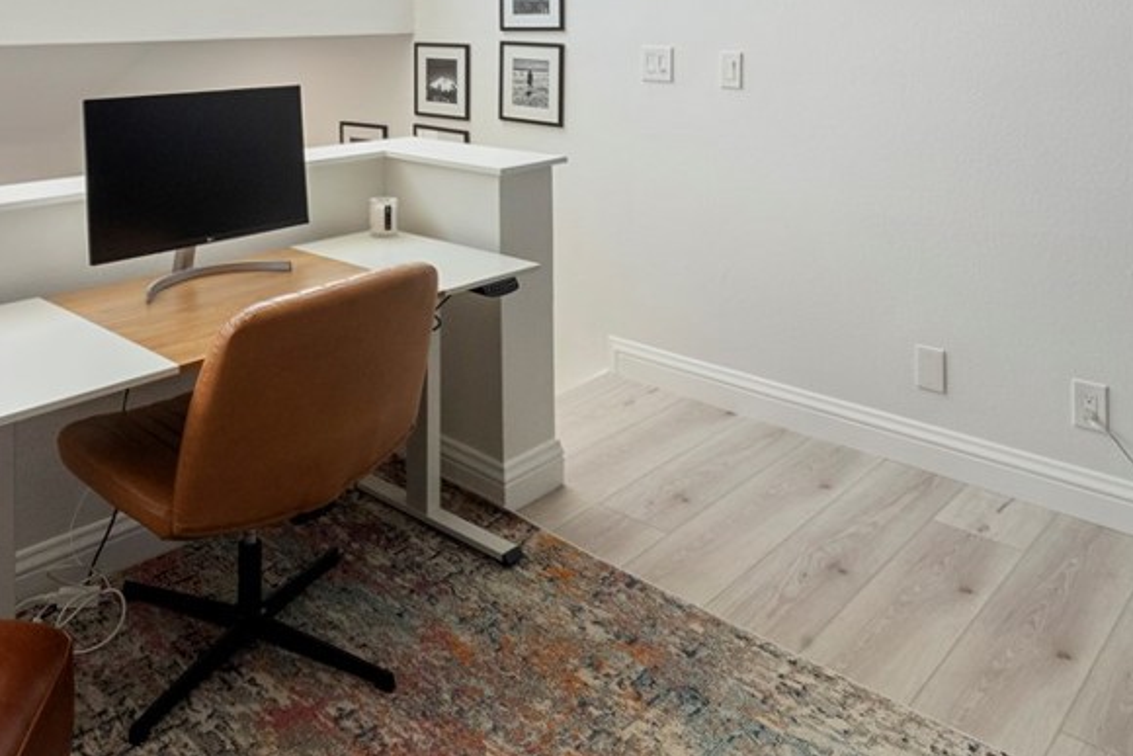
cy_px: 208
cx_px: 422
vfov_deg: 42.5
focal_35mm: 30
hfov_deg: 61.1
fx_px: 944
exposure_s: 1/30
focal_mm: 17
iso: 3200
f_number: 14
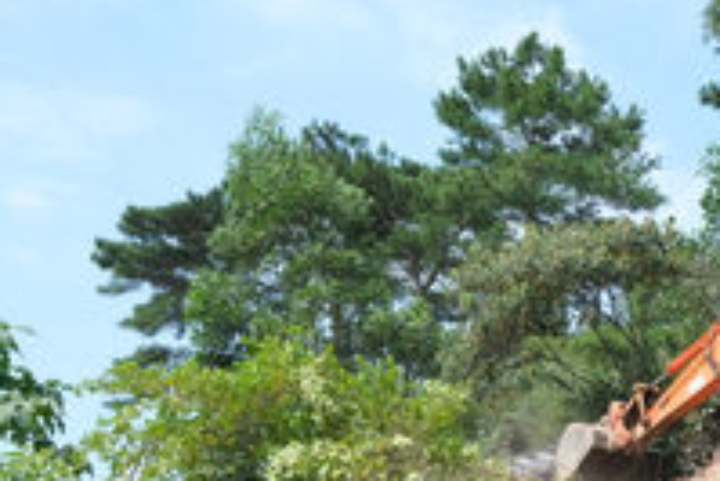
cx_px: 767
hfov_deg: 20.6
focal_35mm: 95
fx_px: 1901
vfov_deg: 13.9
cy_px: 597
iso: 160
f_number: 5
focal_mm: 23
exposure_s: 1/350
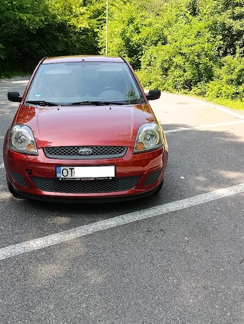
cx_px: 72
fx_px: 319
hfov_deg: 41.1
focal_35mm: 34
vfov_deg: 53.9
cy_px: 163
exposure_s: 1/104
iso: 50
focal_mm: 6.14
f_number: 1.6
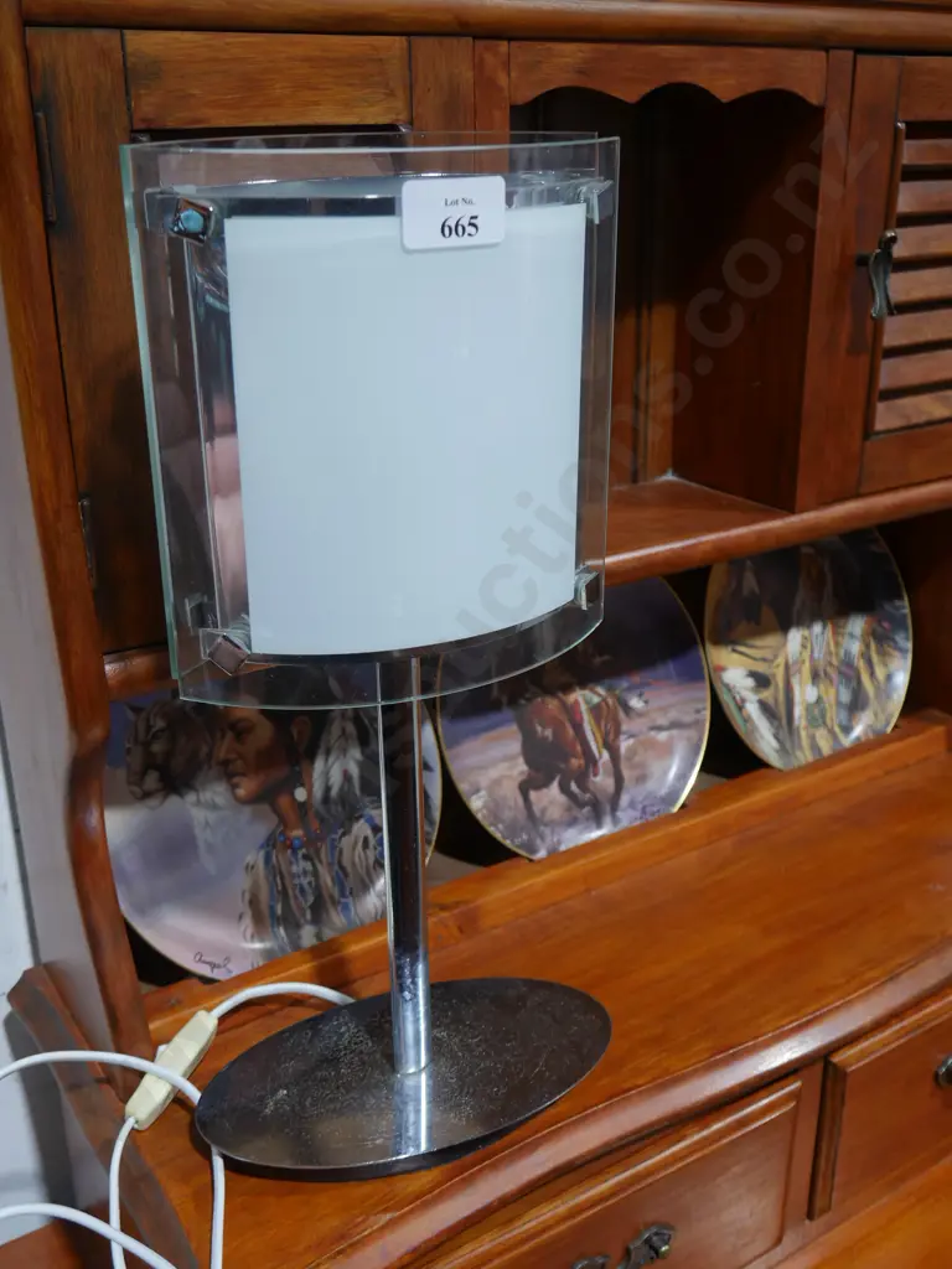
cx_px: 476
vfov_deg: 51.4
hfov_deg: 39.7
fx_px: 1320
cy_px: 634
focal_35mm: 36
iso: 400
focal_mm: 18
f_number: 4
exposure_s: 1/60
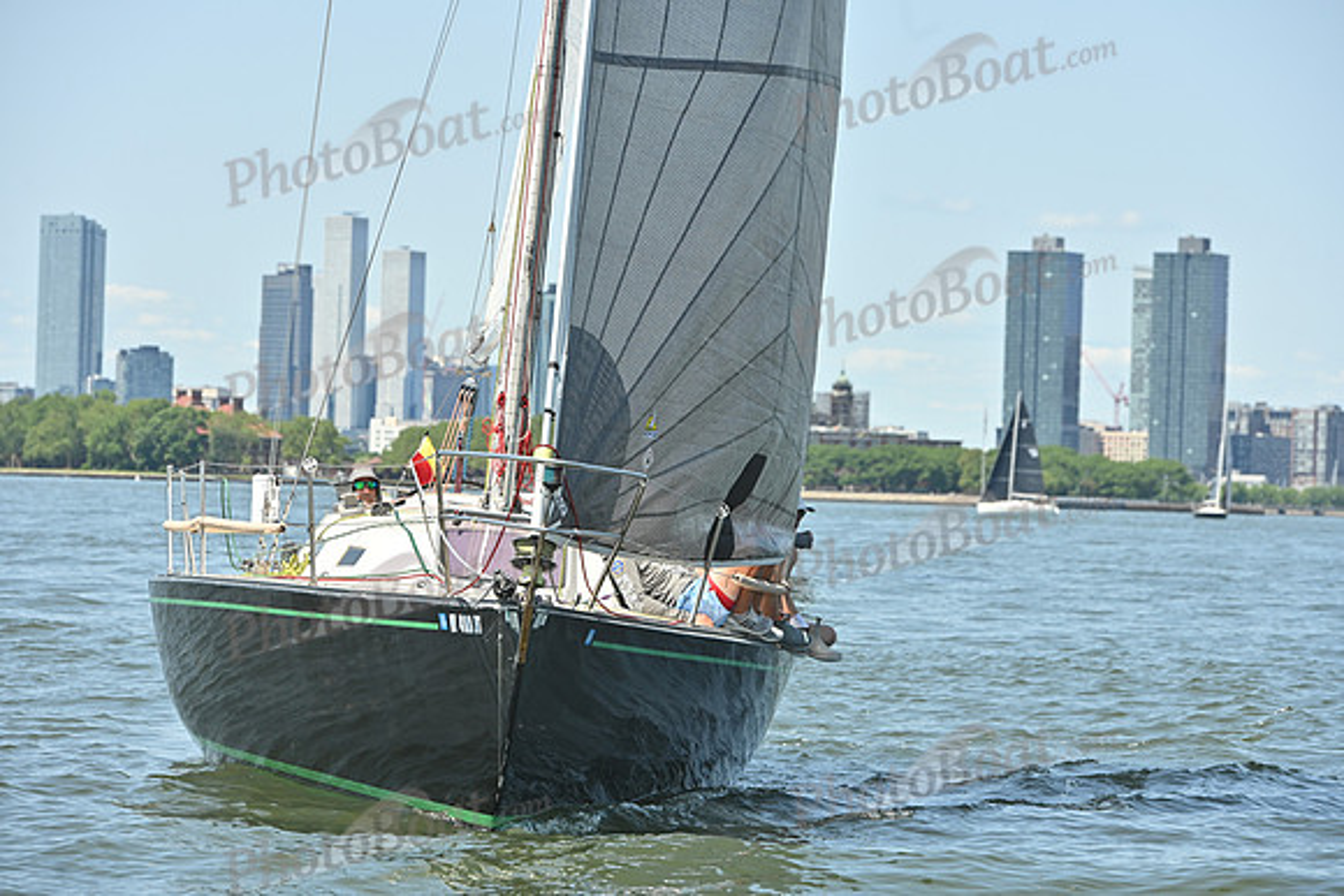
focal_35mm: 165
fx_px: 6161
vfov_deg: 8.3
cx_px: 672
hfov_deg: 12.4
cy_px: 448
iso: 320
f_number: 7.1
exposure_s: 1/1000
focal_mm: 165
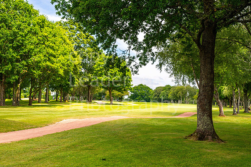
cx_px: 126
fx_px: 377
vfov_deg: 25.1
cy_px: 84
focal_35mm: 54
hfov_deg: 36.9
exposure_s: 1/320
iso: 200
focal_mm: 54
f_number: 7.1
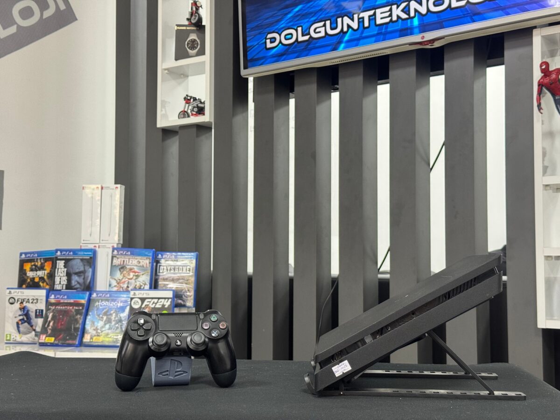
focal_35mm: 48
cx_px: 280
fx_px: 777
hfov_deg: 39.7
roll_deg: -1.0
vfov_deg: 30.3
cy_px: 210
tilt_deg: +4.0
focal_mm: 6.76
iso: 400
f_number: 1.78
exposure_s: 1/40
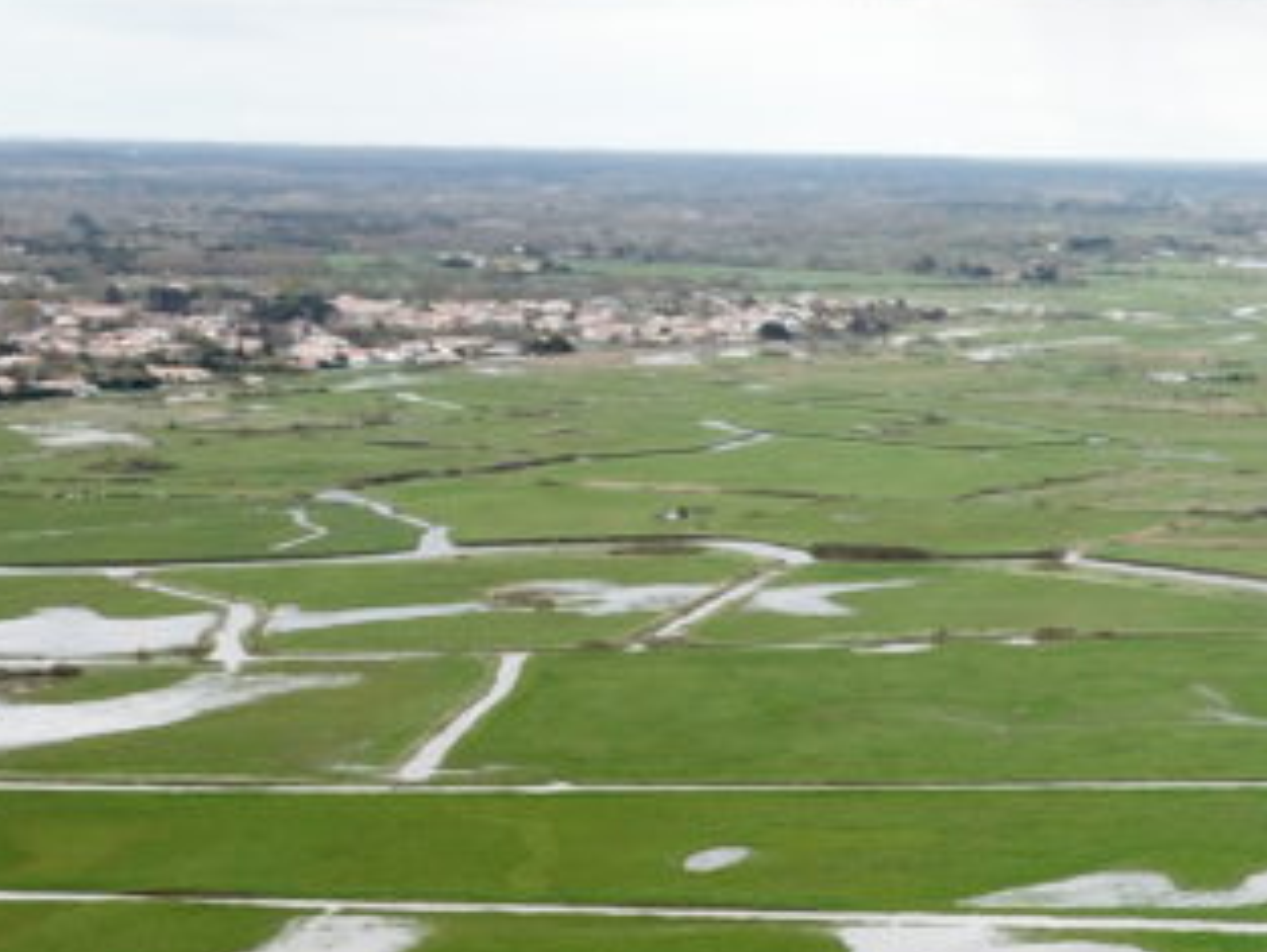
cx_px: 1919
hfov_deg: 19.8
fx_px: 3112
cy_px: 1175
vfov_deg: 16.6
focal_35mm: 85
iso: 100
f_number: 2.2
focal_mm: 4.73
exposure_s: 1/202
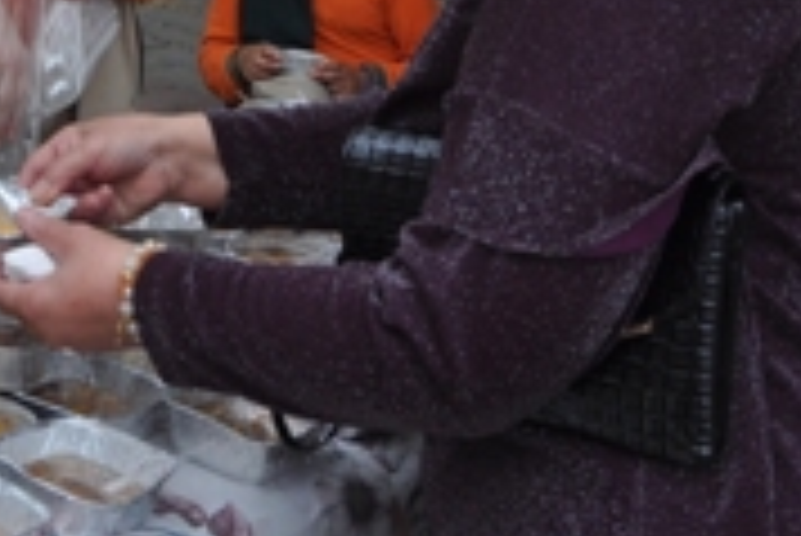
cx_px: -171
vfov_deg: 13.7
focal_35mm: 97
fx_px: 2160
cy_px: -115
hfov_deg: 19.7
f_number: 6.3
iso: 200
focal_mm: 18
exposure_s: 1/160
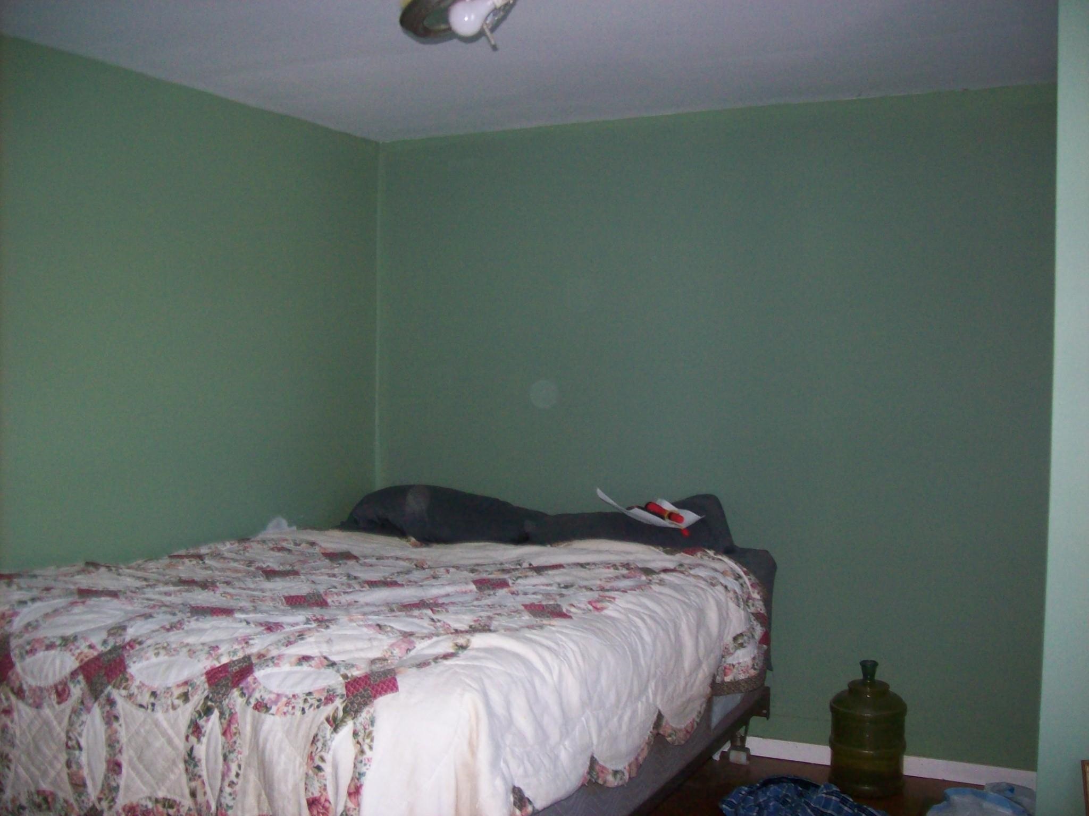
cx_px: 544
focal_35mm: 36
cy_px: 408
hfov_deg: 51.4
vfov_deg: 39.7
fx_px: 1133
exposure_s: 1/64
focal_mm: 6
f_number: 2.7
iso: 200
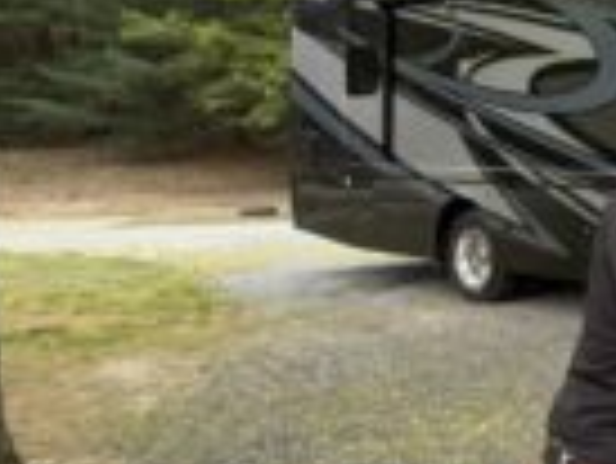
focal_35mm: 38
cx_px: 877
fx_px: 677
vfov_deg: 37.7
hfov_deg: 31.3
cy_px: 198
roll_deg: -0.9
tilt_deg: -3.1
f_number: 1.8
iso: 80
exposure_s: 1/99
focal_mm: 1.57
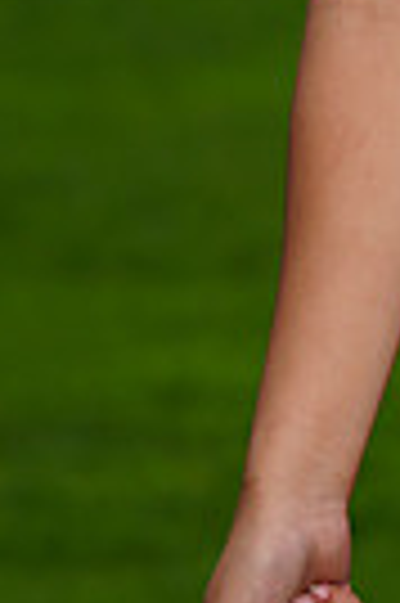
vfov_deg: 2.0
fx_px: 17477
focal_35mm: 1046
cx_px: 672
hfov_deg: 1.3
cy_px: -166
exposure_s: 1/250
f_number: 9
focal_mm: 241
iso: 160
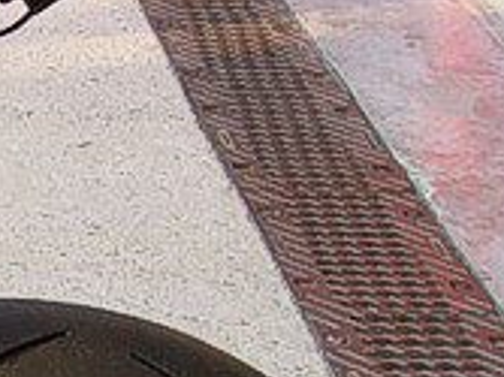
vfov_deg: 9.9
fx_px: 2182
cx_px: -238
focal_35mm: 150
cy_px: 201
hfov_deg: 12.6
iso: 100
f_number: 2.8
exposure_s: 1/30
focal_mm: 8.3
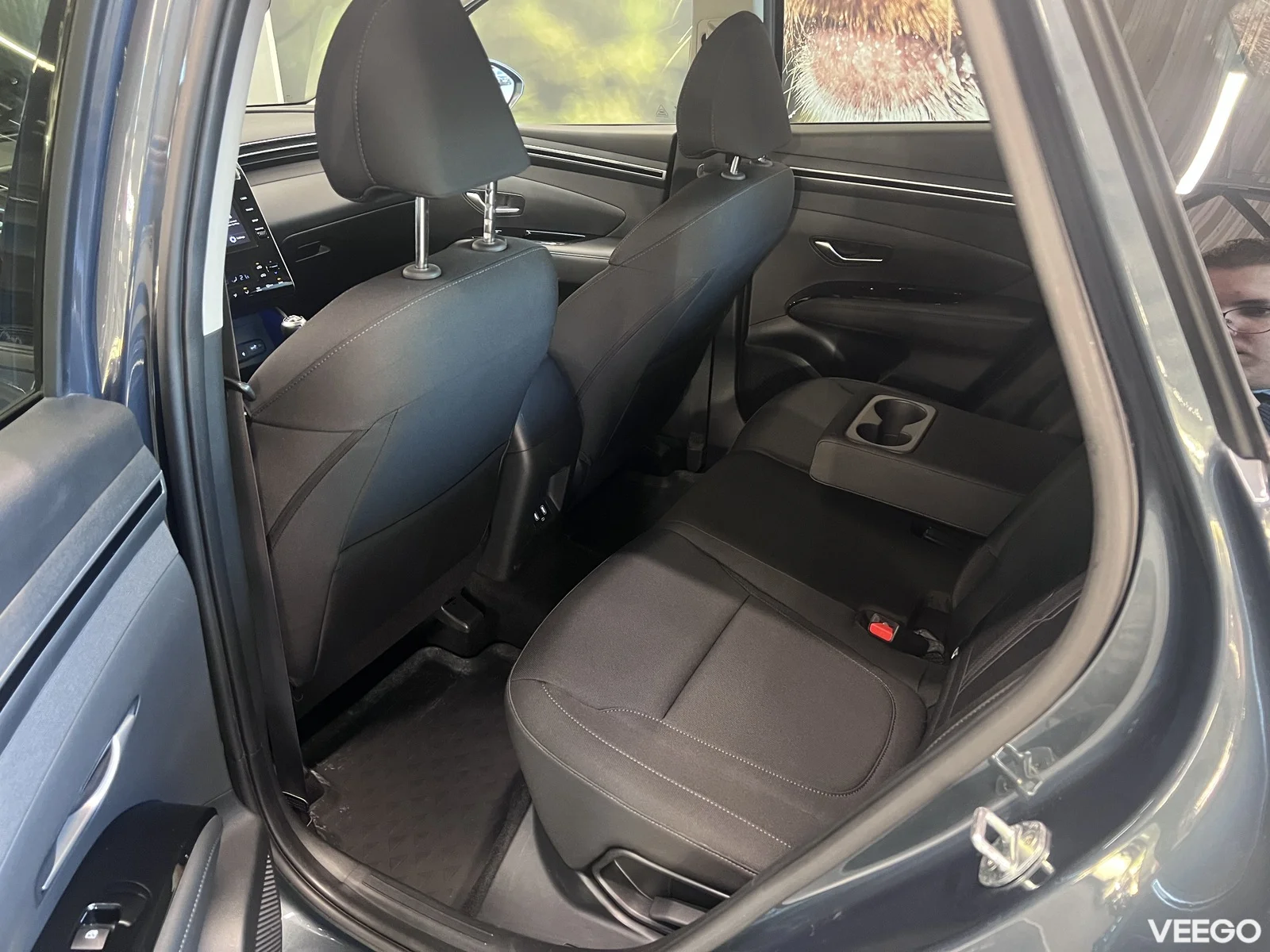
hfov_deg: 67.3
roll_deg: -0.5
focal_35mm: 26
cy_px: 476
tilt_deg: -27.7
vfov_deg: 53.1
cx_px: 635
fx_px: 954
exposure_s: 1/37
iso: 640
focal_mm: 5.7
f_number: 1.5
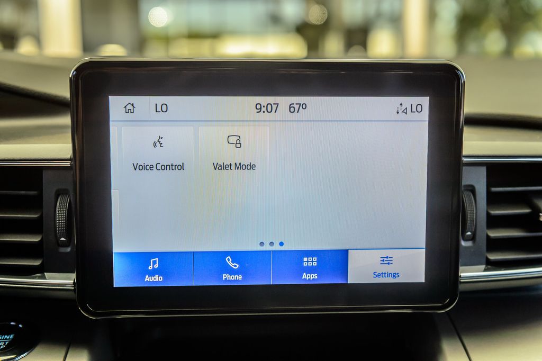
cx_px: 271
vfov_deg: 29.8
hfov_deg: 43.6
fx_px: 677
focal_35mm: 45
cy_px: 180
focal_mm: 45
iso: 400
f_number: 4
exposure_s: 1/250
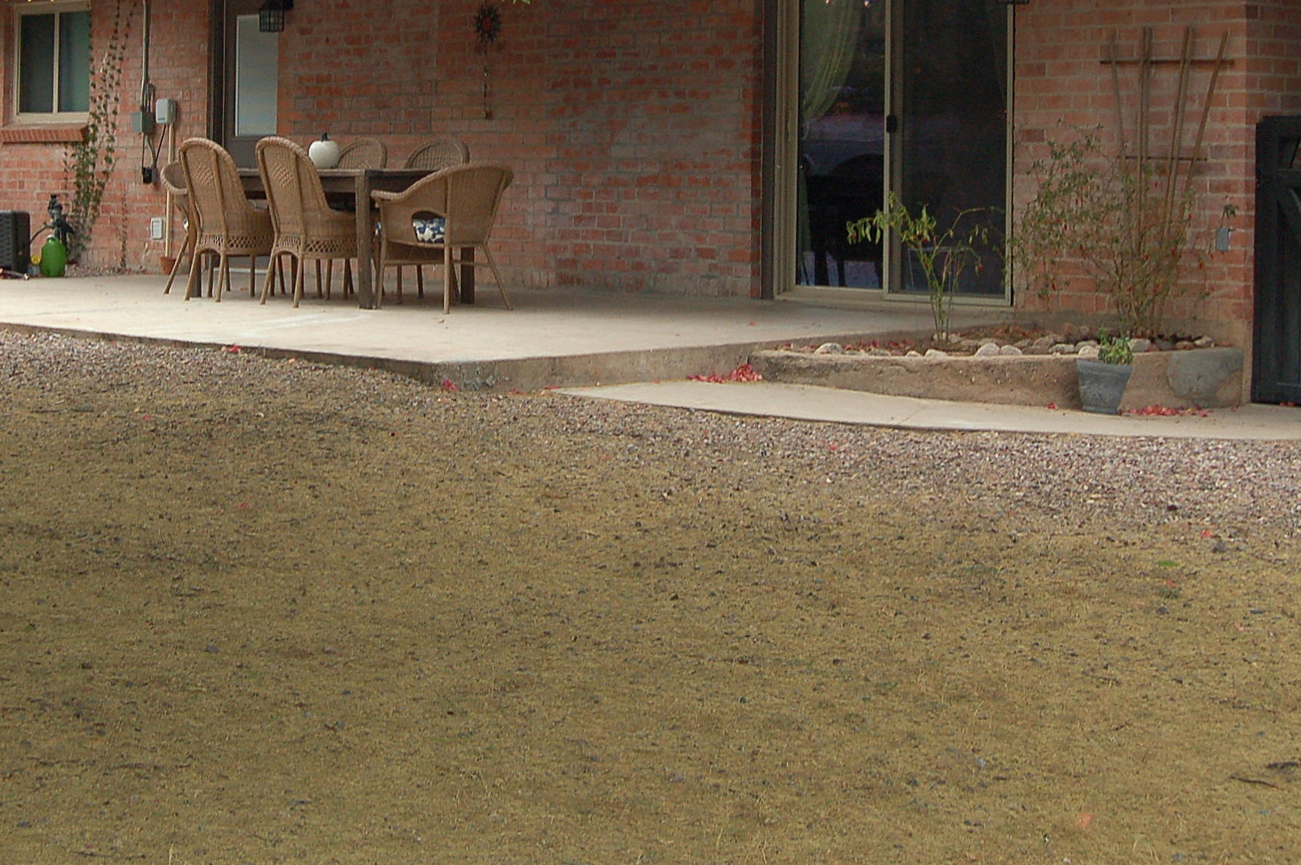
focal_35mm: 74
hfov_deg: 27.3
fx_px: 2672
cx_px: 470
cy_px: 144
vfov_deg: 18.2
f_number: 6.3
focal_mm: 28
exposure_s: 1/160
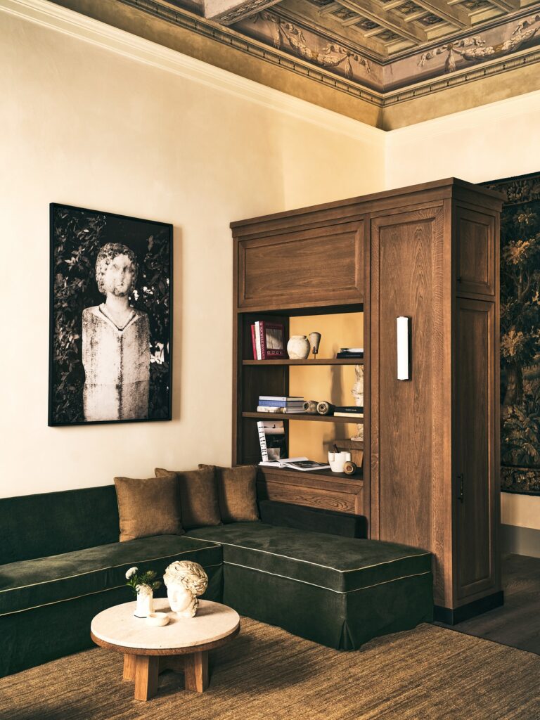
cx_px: 270
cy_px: 360
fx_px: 770
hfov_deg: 38.7
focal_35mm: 37
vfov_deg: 50.1
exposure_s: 4
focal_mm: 46.5
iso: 800
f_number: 11
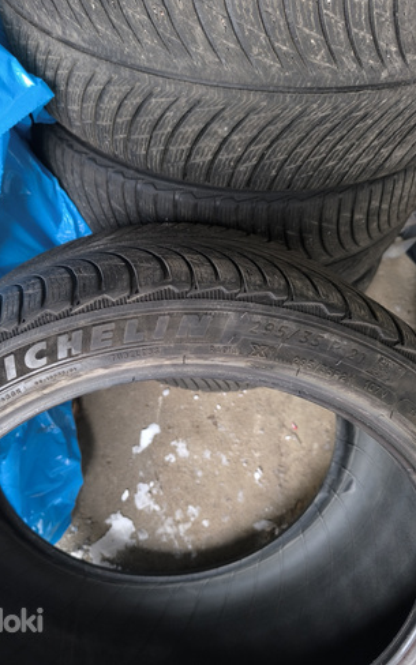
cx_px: 163
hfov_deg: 48.9
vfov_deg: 72.5
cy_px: 327
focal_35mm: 25
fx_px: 453
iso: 1250
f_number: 1.65
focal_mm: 6.14
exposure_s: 1/25
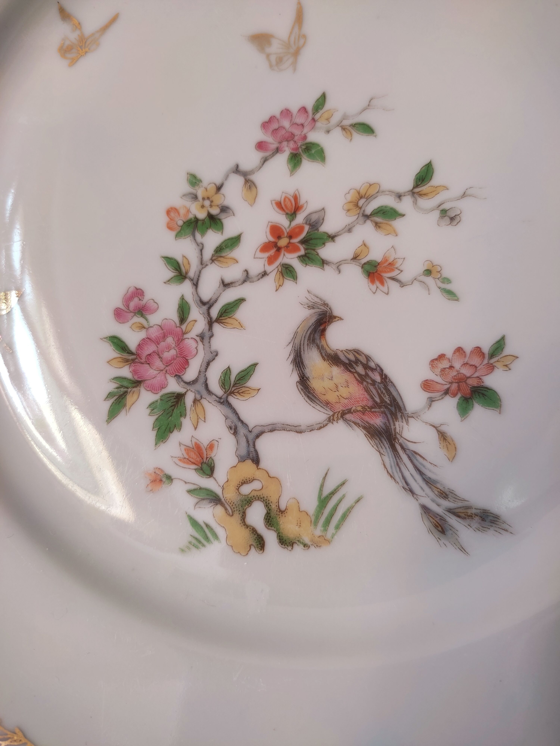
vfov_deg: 67.3
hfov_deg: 53.1
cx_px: 280
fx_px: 561
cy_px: 373
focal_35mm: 26
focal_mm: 4.74
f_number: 1.79
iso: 202
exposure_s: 1/33
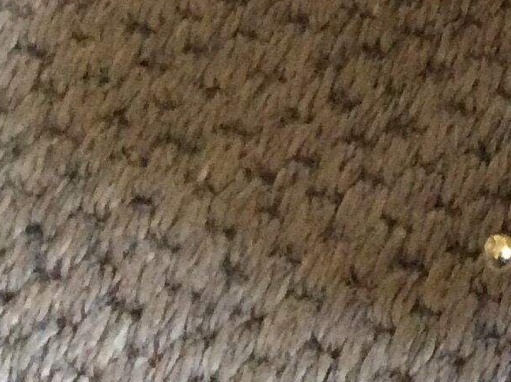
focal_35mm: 138
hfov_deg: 12.9
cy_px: -100
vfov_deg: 10.5
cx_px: 948
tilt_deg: -55.3
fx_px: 2034
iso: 250
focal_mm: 3.3
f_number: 2.4
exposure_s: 1/17
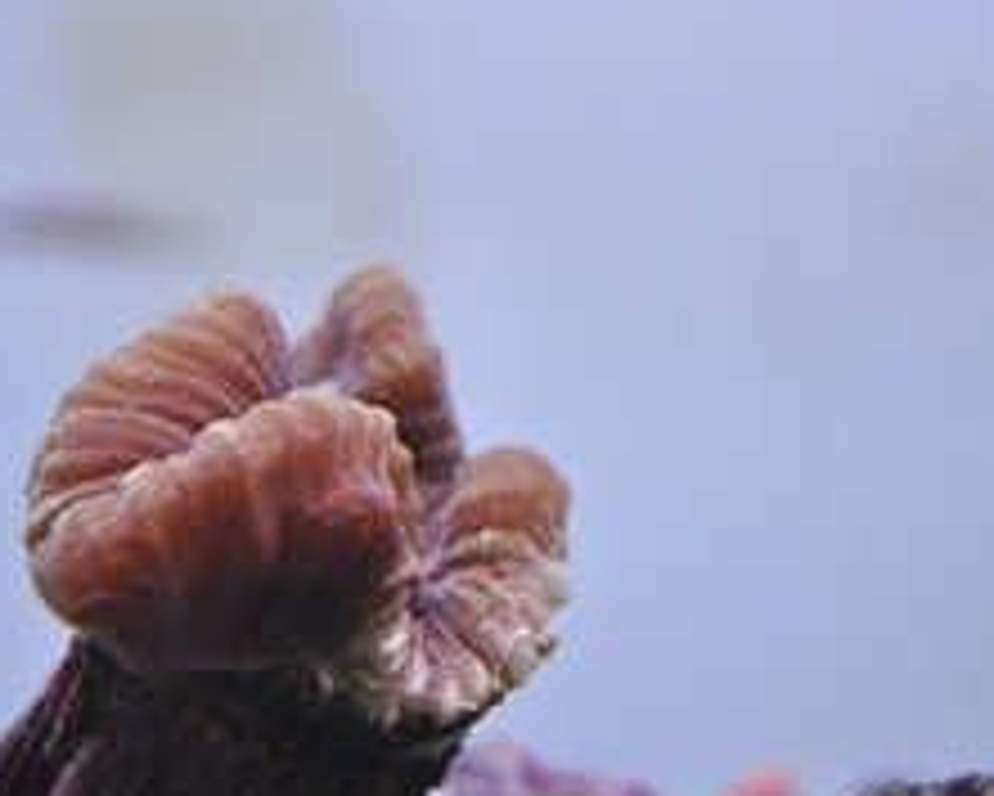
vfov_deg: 12.6
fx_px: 3591
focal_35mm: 122
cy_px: 546
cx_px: 441
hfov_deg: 15.8
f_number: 5.3
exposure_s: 1/125
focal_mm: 48
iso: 800
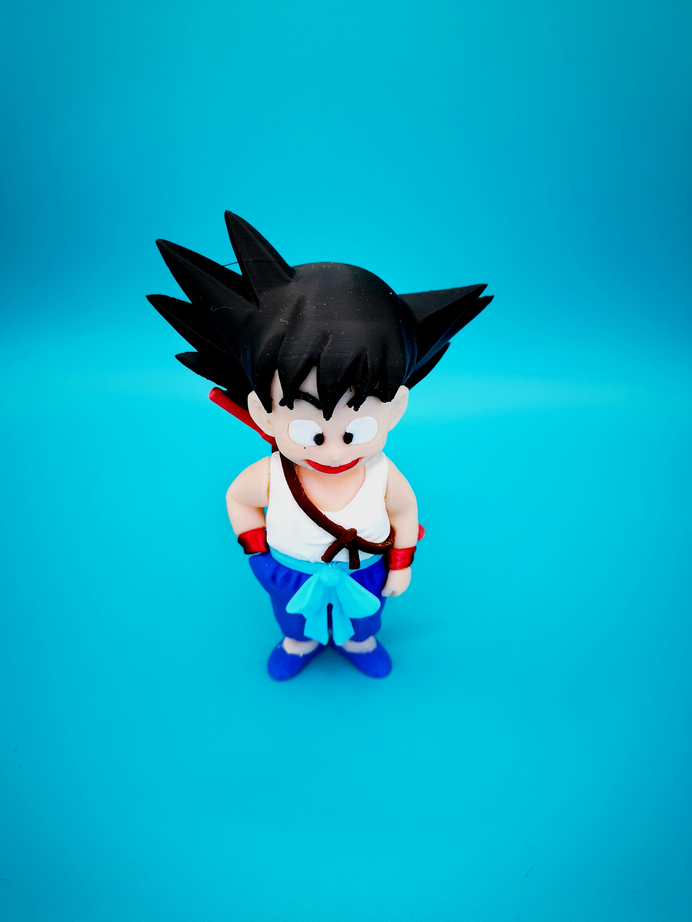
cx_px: 346
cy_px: 461
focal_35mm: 27
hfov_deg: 51.4
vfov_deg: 65.3
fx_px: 720
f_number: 1.8
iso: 50
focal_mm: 4.75
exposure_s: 1/293
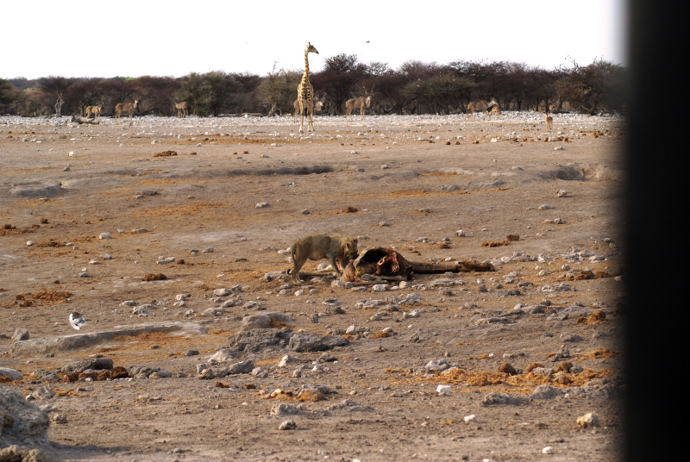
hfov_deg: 13.7
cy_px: 231
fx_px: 2879
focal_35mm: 150
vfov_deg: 9.2
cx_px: 345
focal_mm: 100
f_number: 6.3
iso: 100
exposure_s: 1/200
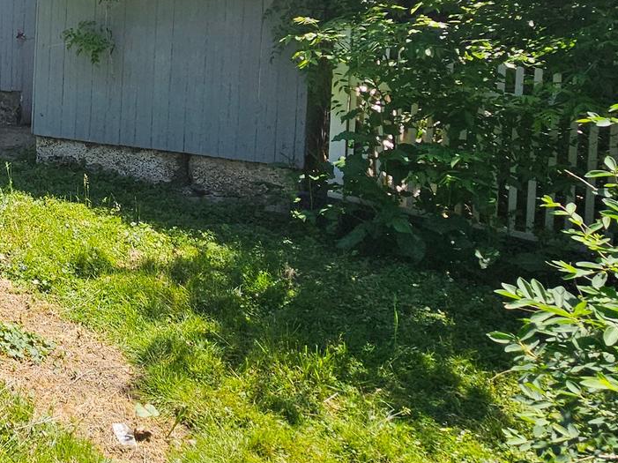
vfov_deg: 34.5
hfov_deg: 36.4
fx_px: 678
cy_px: 7
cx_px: -142
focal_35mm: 38
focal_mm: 2.2
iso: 50
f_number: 2.2
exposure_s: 1/1070
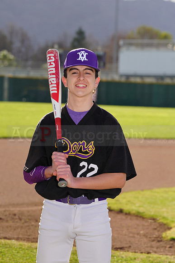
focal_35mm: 190
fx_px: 1384
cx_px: 88
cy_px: 132
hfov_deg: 7.2
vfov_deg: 10.8
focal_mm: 190
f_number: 9
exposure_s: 1/200
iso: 100
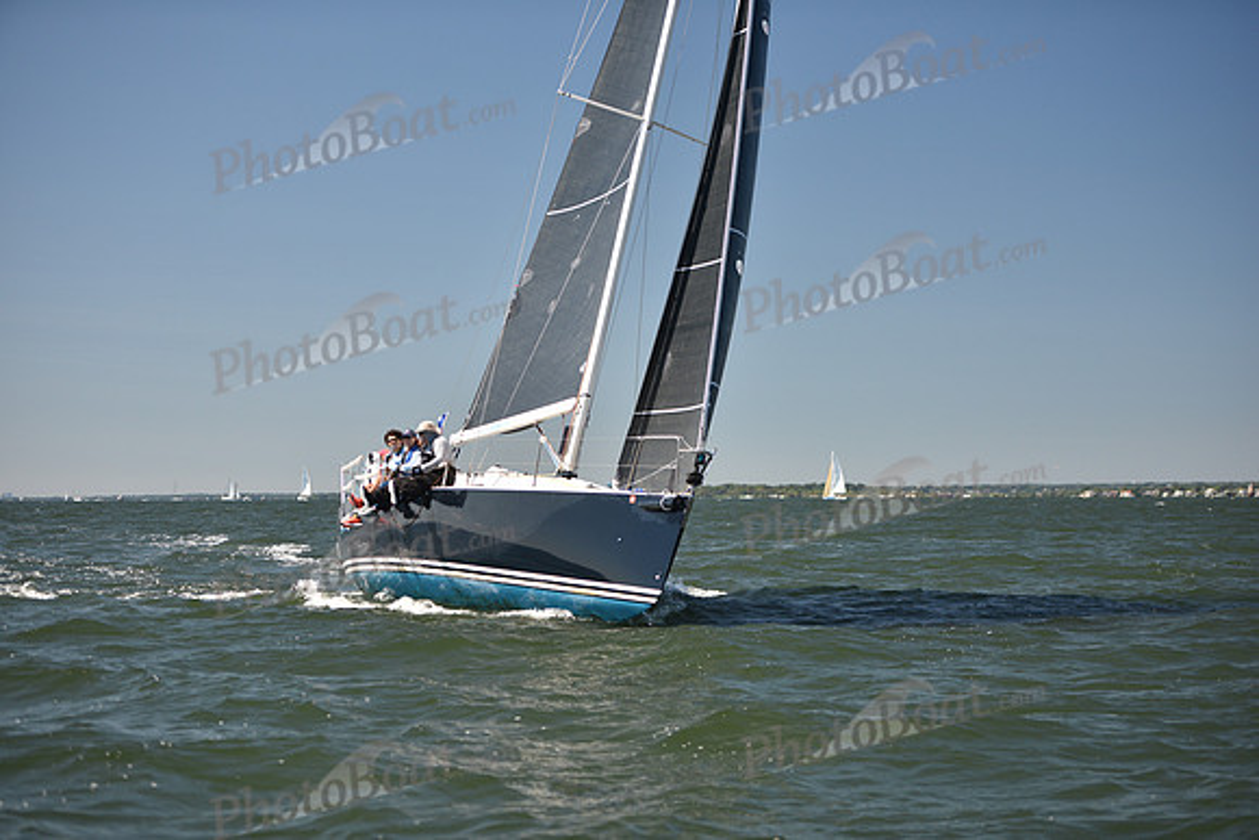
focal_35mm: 70
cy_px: 420
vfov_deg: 19.5
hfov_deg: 28.8
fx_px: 2449
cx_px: 630
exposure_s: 1/1250
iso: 250
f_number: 2.8
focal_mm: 70
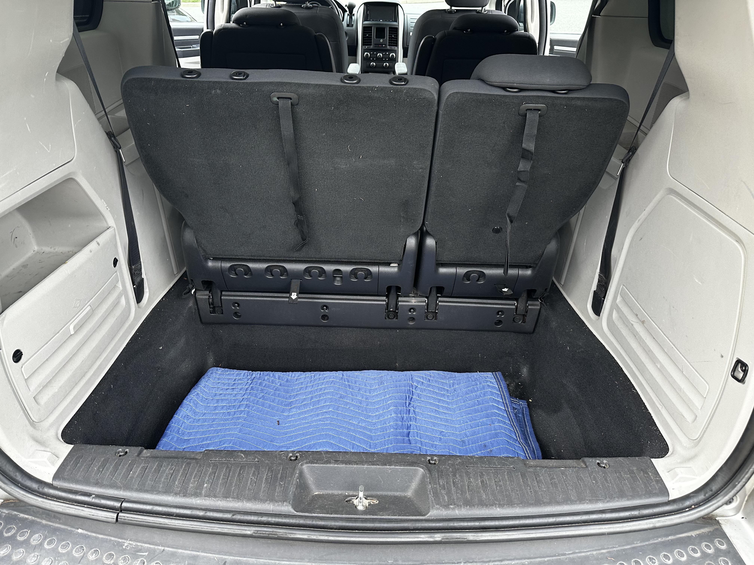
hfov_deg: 71.6
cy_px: 282
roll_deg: -2.1
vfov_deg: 56.8
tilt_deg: -32.7
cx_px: 377
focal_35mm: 24
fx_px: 523
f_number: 1.78
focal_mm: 6.86
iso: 160
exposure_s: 1/121
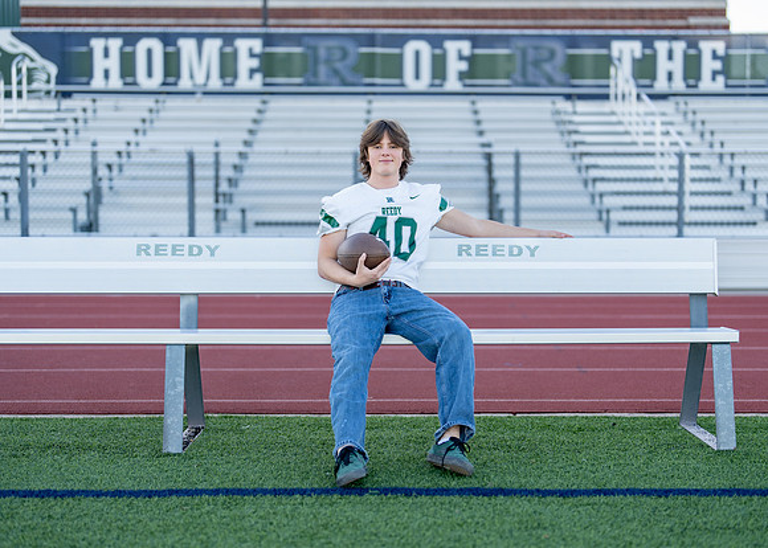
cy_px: 268
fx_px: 1249
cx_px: 411
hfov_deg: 34.2
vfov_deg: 24.7
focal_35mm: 57
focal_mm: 50
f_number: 1.2
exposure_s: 1/1000
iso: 100
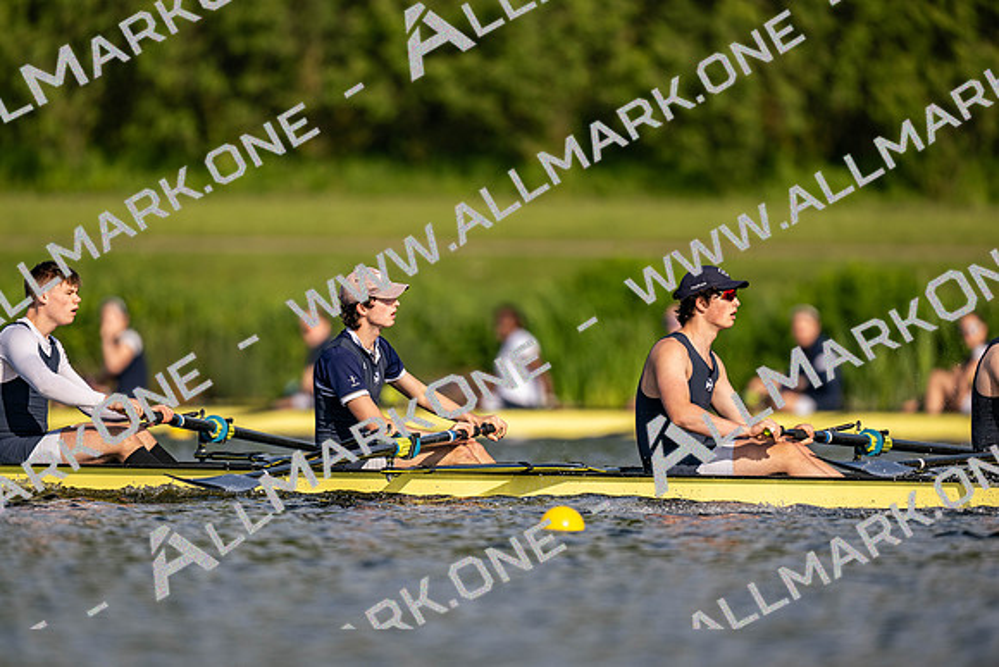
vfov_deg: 2.3
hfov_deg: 3.4
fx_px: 16653
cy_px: 334
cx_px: 500
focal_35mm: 600
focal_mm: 600
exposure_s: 1/2500
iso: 250
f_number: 4
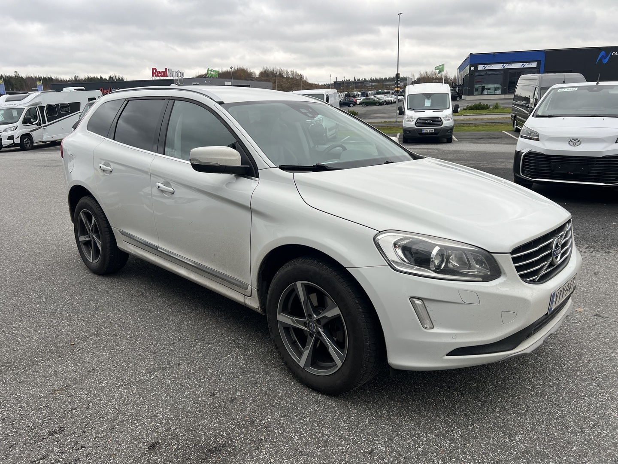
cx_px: 309
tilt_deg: -15.8
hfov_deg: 67.3
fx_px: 464
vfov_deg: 53.1
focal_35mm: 26
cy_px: 232
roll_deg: +2.5
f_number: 1.5
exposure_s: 1/266
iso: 40
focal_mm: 5.7
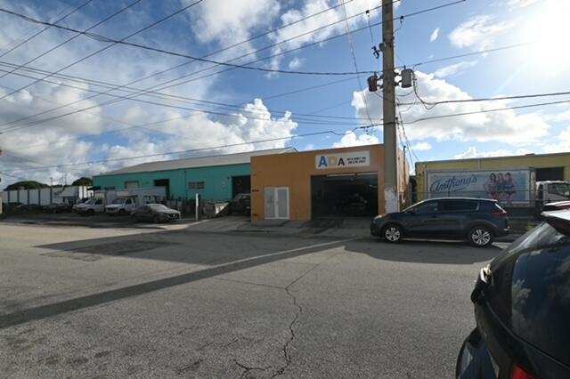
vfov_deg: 67.3
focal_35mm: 18
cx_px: 285
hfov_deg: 90.0
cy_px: 190
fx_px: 285
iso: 100
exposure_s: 1/400
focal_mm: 12
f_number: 8
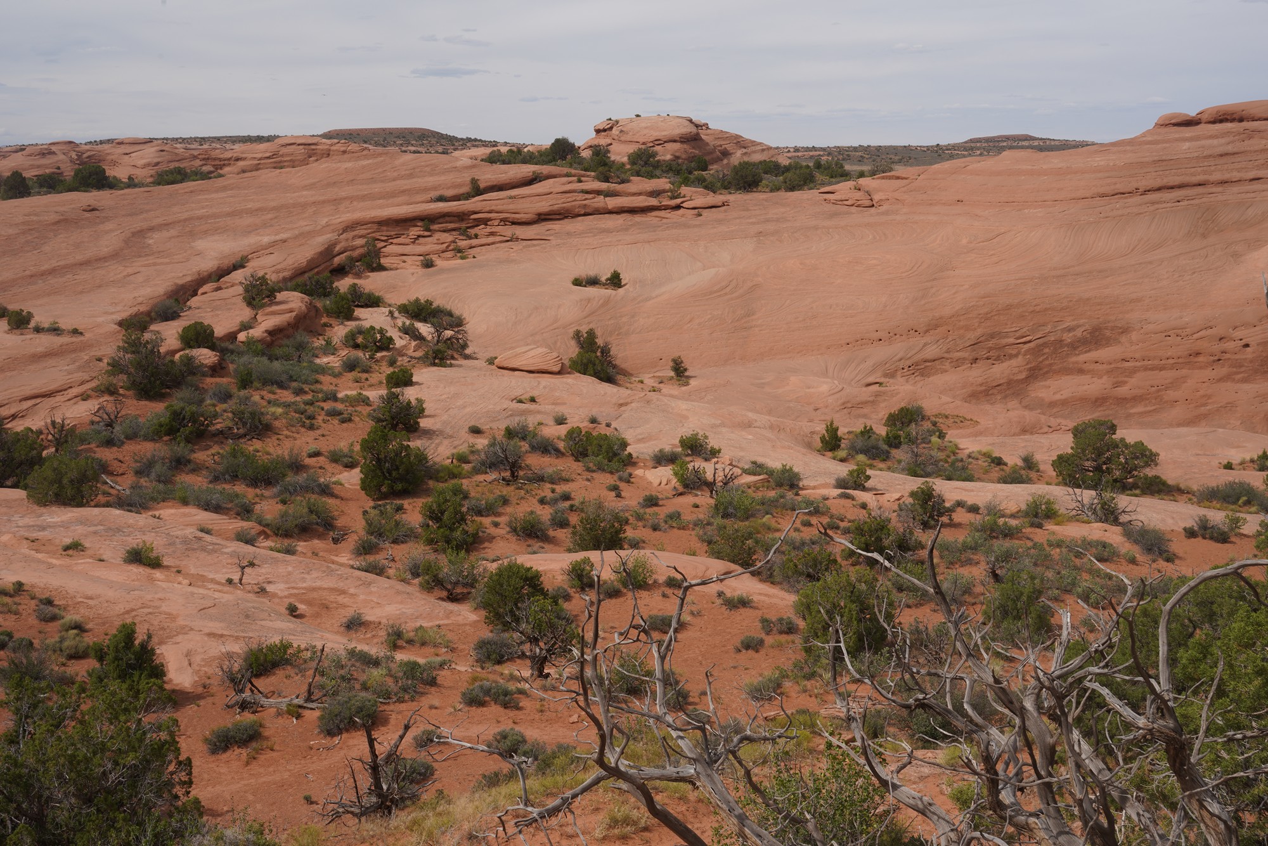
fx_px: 1409
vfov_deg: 33.4
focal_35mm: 40
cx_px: 634
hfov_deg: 48.5
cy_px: 423
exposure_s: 1/100
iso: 100
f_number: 18
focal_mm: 40
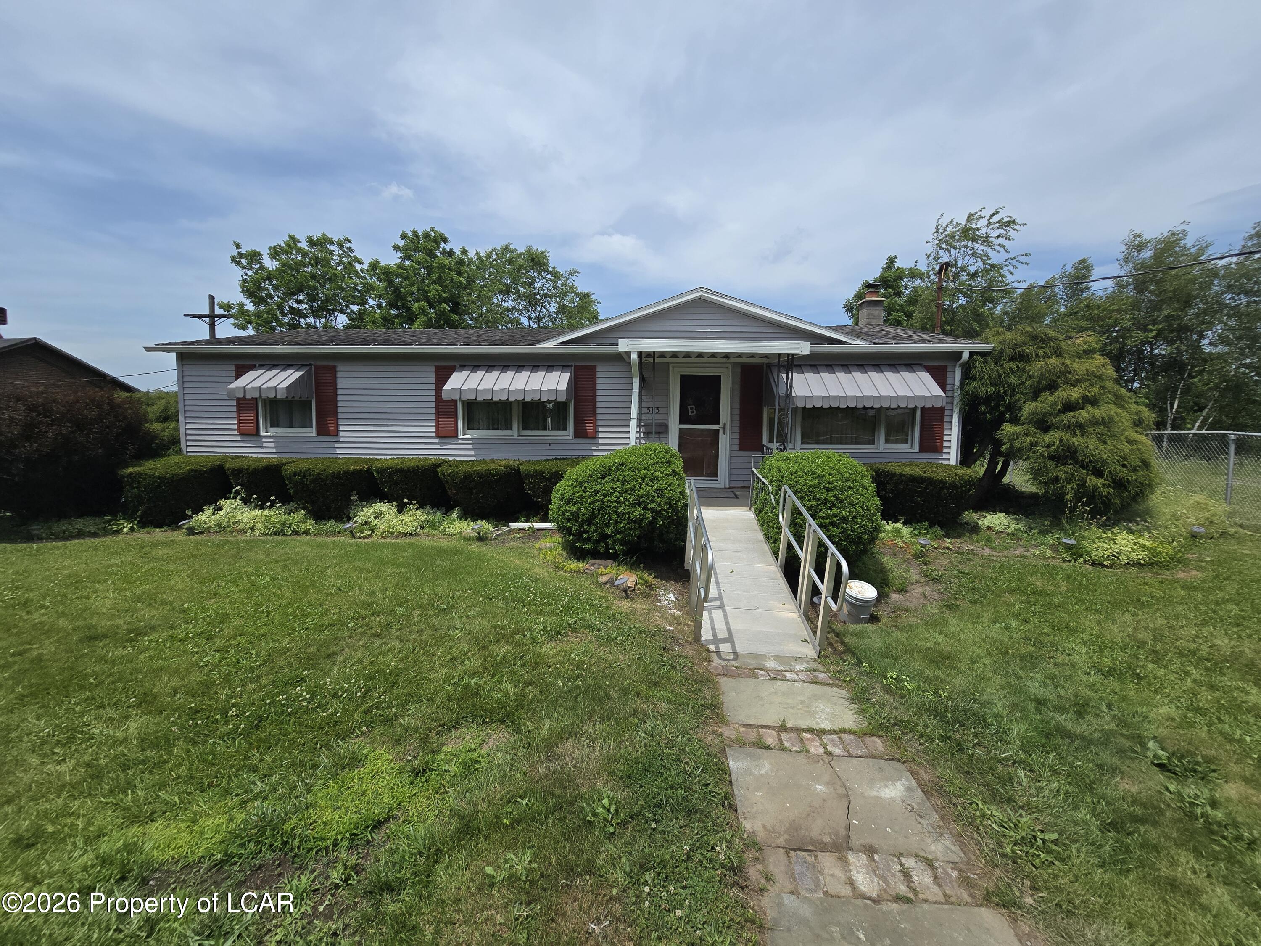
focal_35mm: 13
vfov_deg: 89.9
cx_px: 630
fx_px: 474
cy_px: 473
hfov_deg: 106.2
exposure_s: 1/3608
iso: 50
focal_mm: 2.2
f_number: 2.2
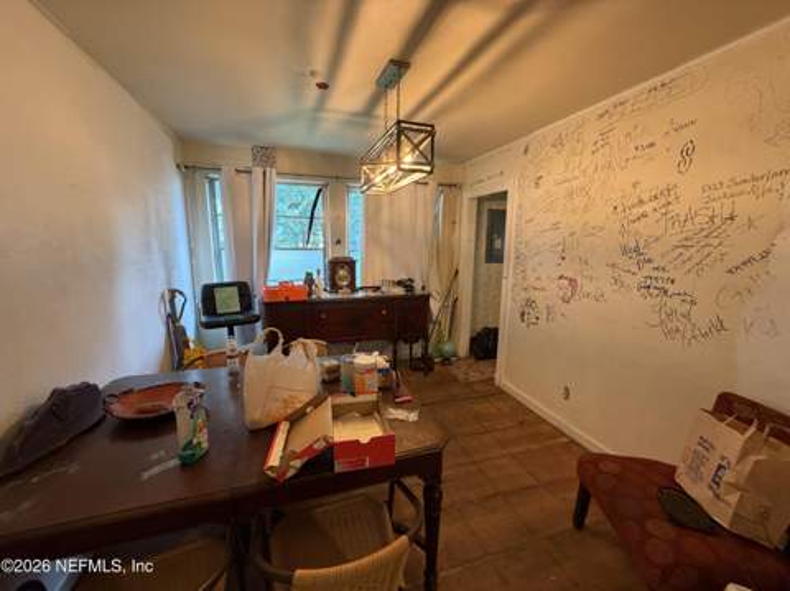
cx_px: 395
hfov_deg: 102.1
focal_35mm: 14
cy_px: 296
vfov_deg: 85.6
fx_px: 319
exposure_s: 1/60
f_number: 2.2
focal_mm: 2.22
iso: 400
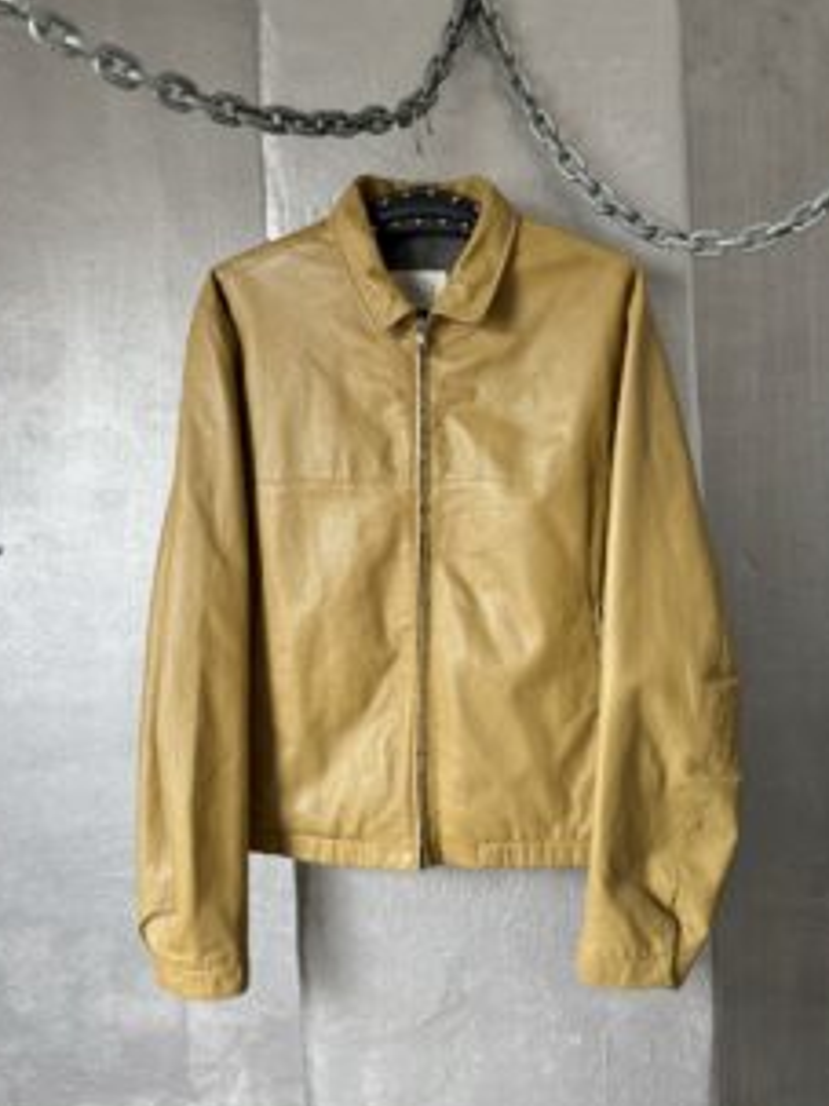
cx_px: 433
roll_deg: +0.1
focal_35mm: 28
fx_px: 895
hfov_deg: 49.7
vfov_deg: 63.4
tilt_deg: -0.6
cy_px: 520
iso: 200
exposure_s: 1/103
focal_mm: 6.76
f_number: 1.78
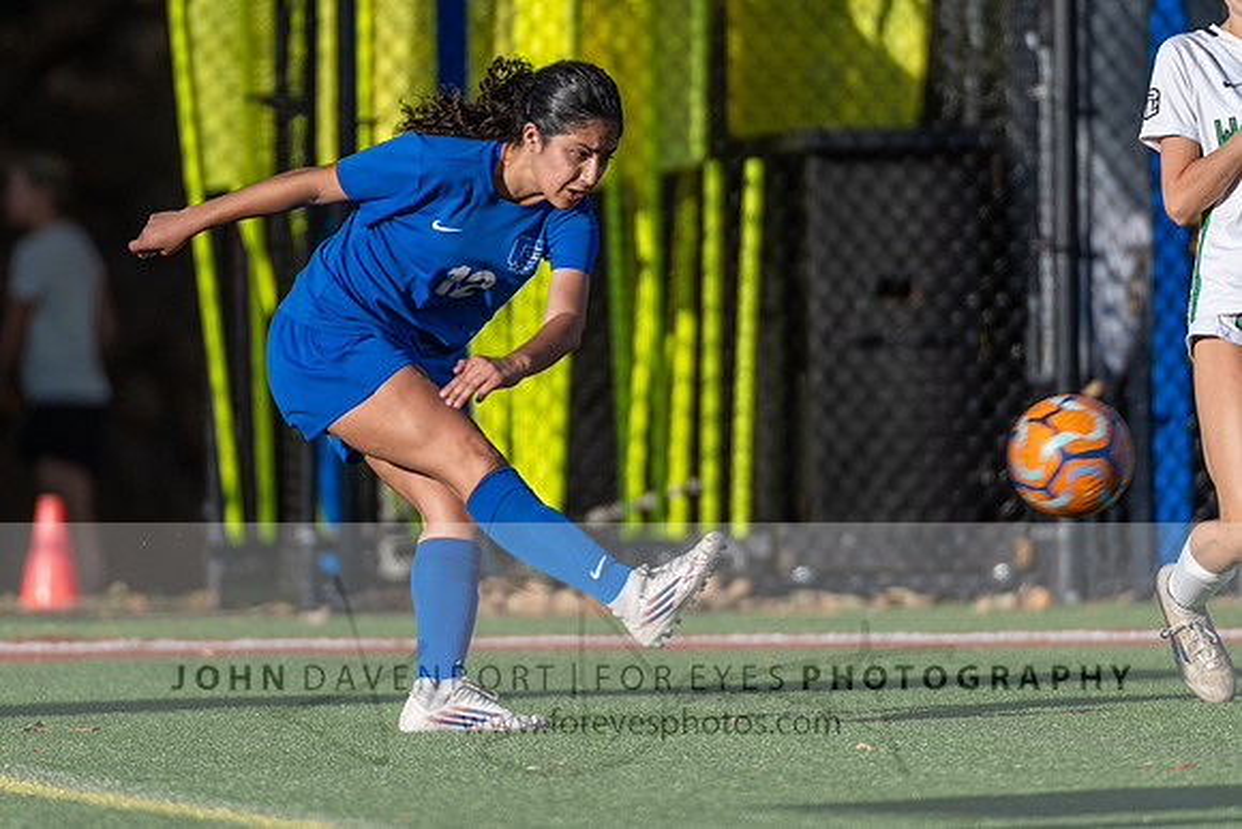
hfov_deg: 3.2
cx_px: 582
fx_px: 22498
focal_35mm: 652
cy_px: 269
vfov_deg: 2.1
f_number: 4
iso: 180
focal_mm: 400
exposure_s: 1/1000
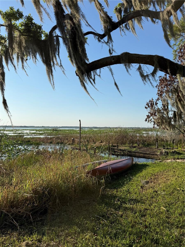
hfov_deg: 56.8
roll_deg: -1.2
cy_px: 124
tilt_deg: +1.6
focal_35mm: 24
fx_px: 171
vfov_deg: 71.6
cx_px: 92
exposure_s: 1/6173
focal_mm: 6.76
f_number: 1.78
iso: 80
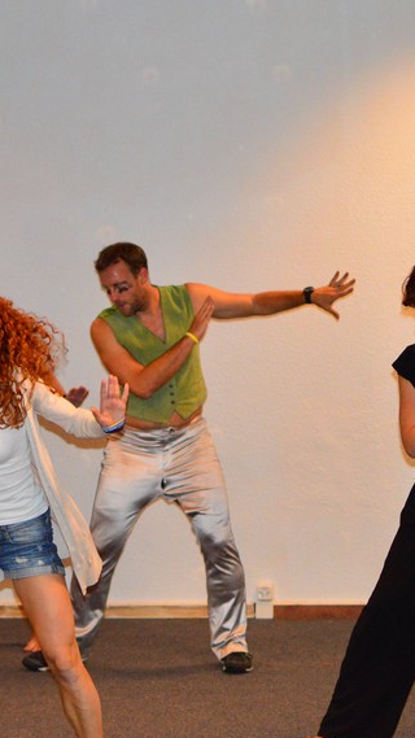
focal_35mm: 99
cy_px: 333
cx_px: 123
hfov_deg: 12.2
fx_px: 1936
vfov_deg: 21.6
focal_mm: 35
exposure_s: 1/160
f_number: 1.8
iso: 1800
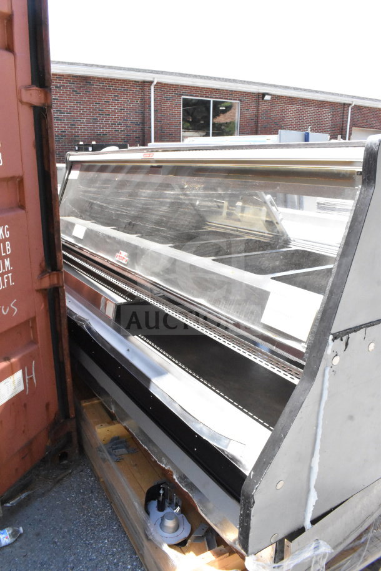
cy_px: 286
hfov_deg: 47.9
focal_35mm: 27
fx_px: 429
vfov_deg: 67.4
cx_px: 190
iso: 6400
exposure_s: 1/1000
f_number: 16
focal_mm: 18
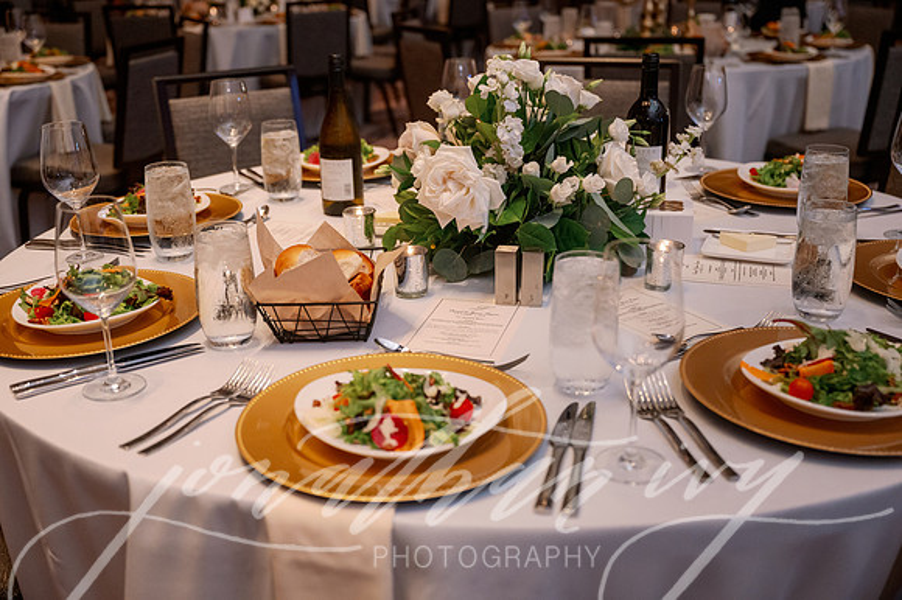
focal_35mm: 39
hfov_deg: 49.6
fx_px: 977
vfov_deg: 34.2
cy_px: 300
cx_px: 451
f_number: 2.8
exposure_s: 1/500
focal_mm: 39
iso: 3200
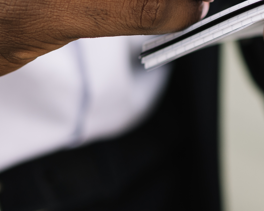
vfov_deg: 4.6
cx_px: 180
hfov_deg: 5.8
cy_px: -40
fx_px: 2610
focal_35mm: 334
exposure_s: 1/500
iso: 160
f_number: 3.5
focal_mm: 105
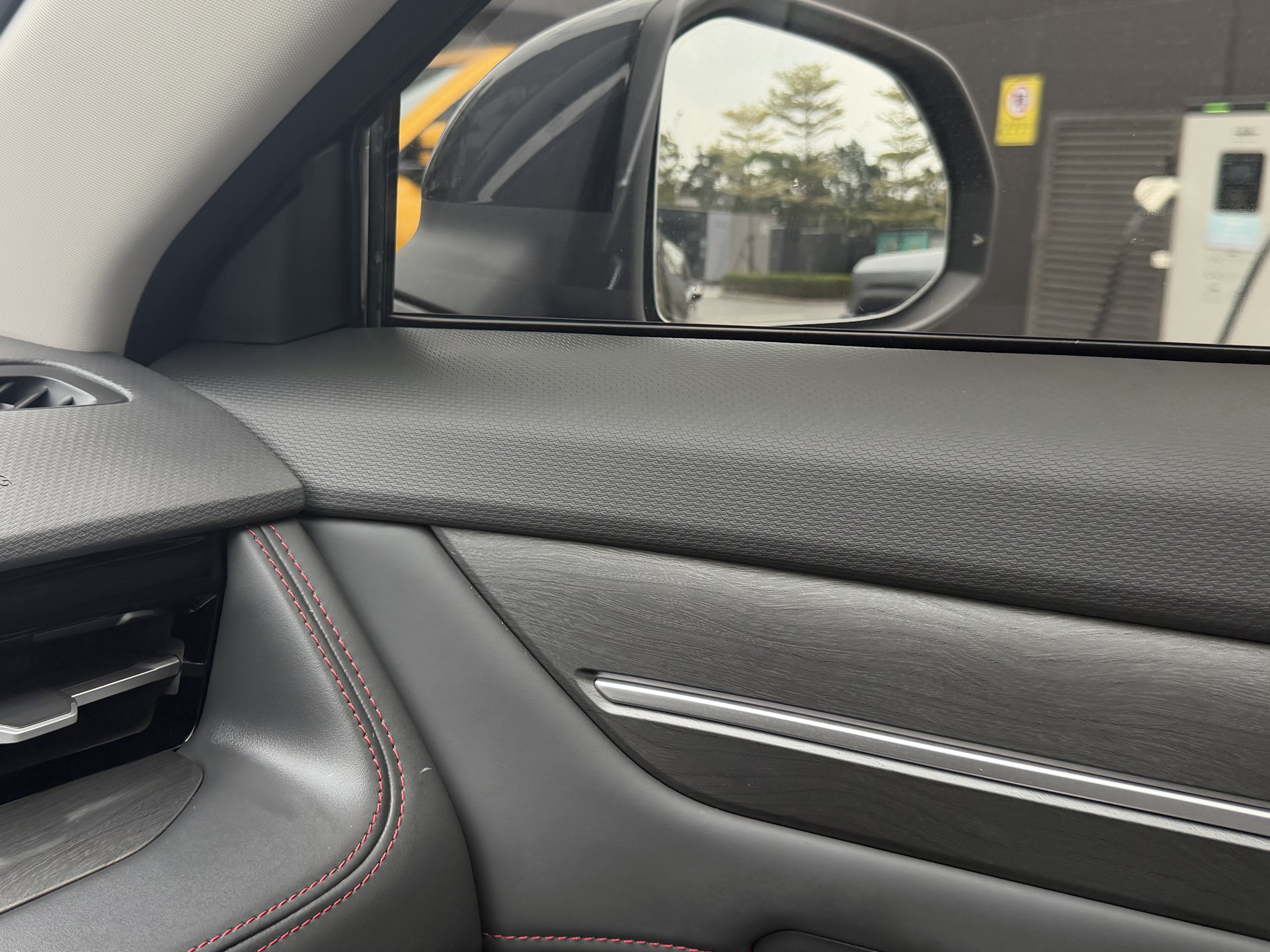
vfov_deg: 37.6
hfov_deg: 48.8
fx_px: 1394
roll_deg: -2.4
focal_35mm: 38
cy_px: 390
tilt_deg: -9.5
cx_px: 551
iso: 125
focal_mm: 6.76
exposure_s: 1/214
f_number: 1.78
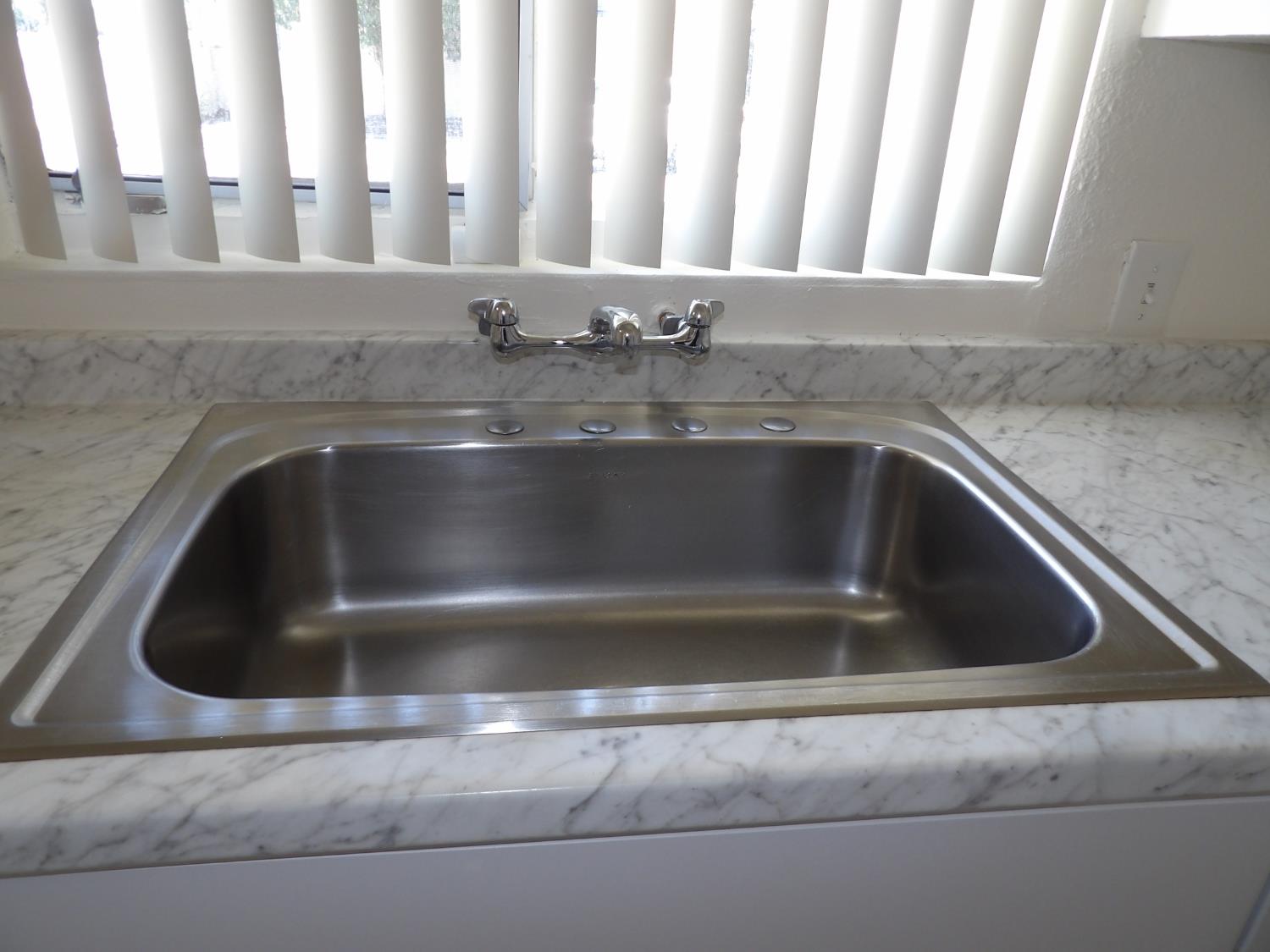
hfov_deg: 71.6
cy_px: 476
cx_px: 635
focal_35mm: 24
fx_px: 881
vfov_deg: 56.8
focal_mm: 4.3
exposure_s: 1/36
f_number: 2.8
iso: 100
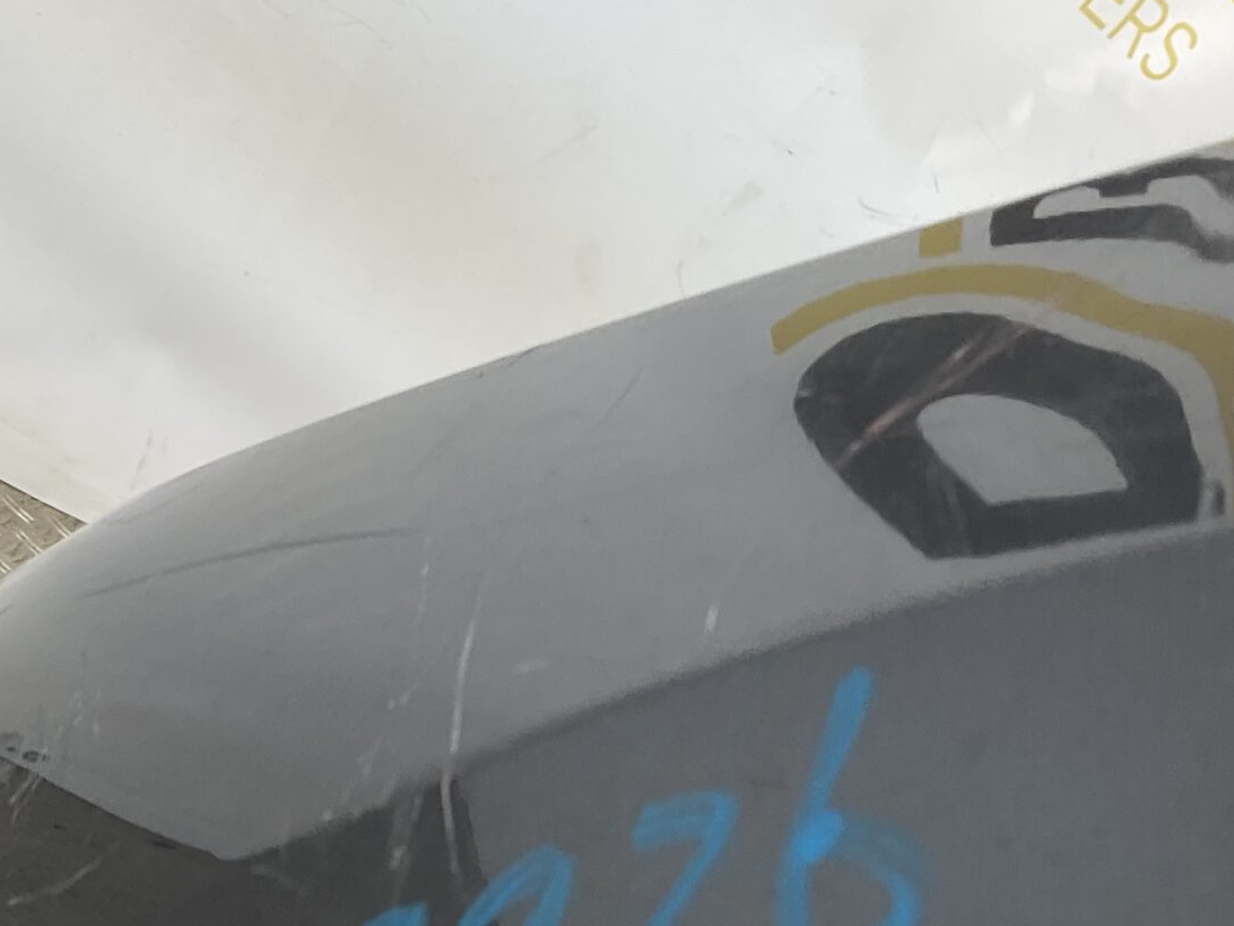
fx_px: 2424
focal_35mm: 68
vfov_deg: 20.9
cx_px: 228
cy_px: 925
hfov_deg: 27.9
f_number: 1.8
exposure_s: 1/103
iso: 16
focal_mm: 3
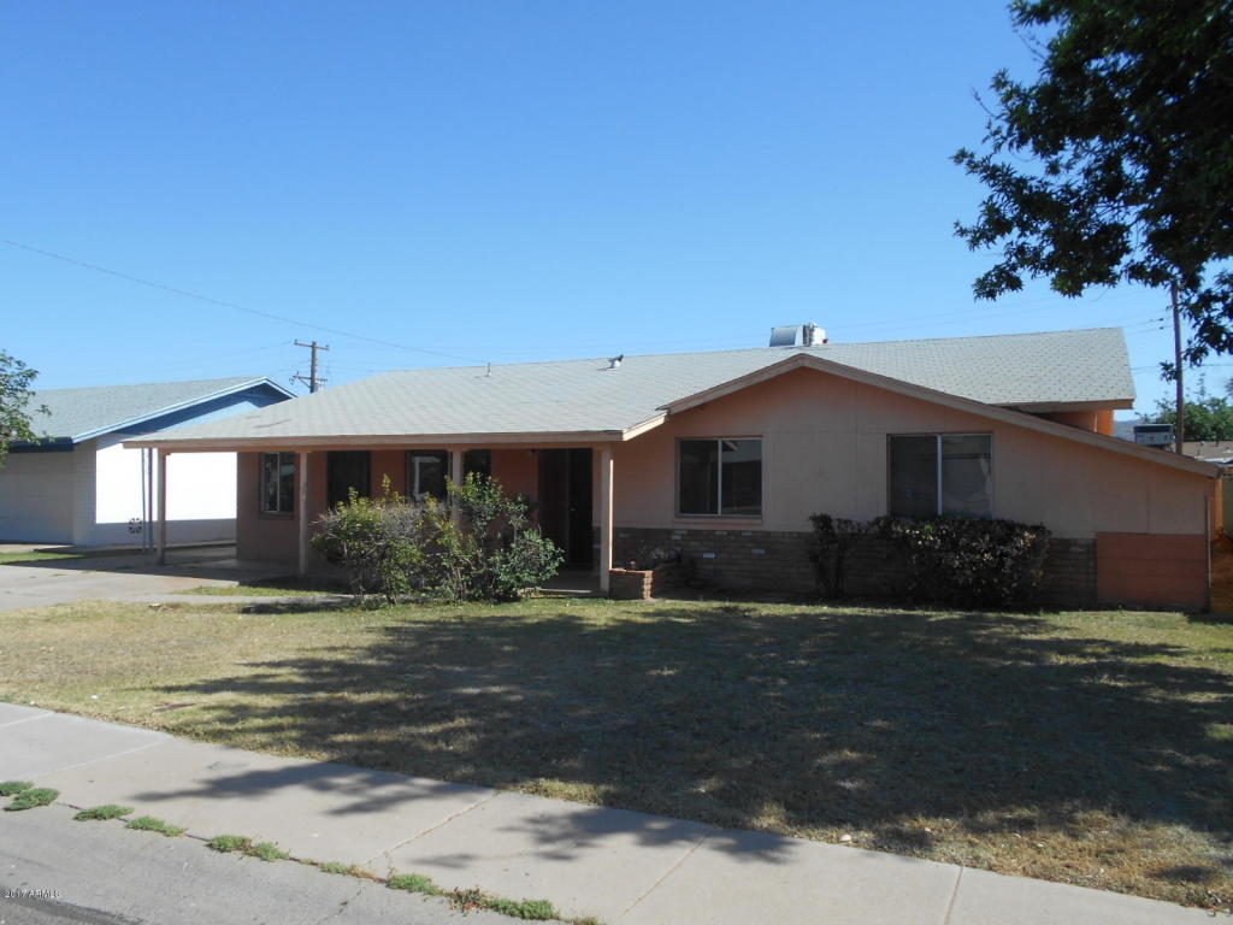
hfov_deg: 67.3
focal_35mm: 26
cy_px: 462
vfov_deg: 53.1
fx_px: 926
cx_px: 616
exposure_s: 1/1250
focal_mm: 4.6
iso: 80
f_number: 3.2
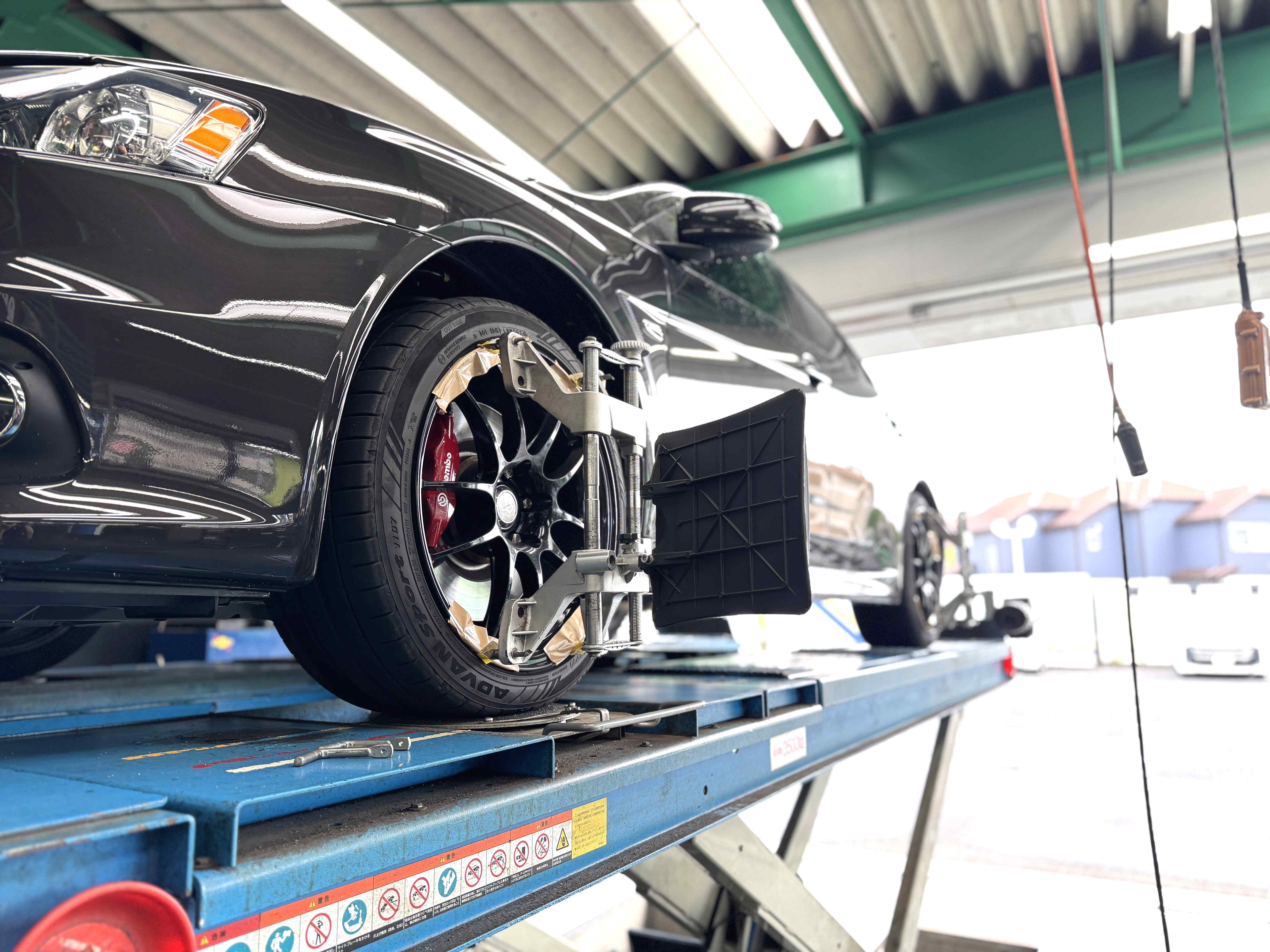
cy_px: 476
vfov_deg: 56.8
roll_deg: -0.5
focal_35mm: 24
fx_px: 881
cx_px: 635
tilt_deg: +8.1
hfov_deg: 71.6
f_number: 1.78
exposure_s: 1/121
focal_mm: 6.76
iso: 125
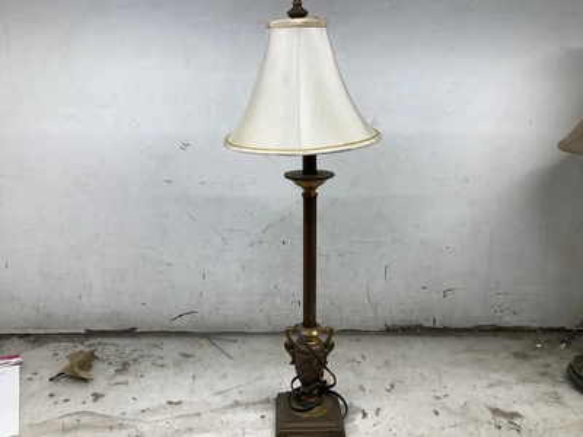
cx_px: 292
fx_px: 522
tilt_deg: -16.0
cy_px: 218
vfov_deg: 45.4
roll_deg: +0.7
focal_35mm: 31
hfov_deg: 58.4
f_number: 2.4
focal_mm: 3.3
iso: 50
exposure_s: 1/120
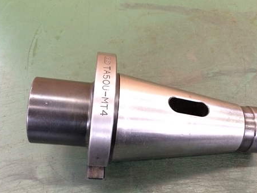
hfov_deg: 45.6
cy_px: 116
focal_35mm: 41
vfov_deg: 35.0
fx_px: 304
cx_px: 147
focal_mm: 4.15
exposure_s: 1/30
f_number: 2.2
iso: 250
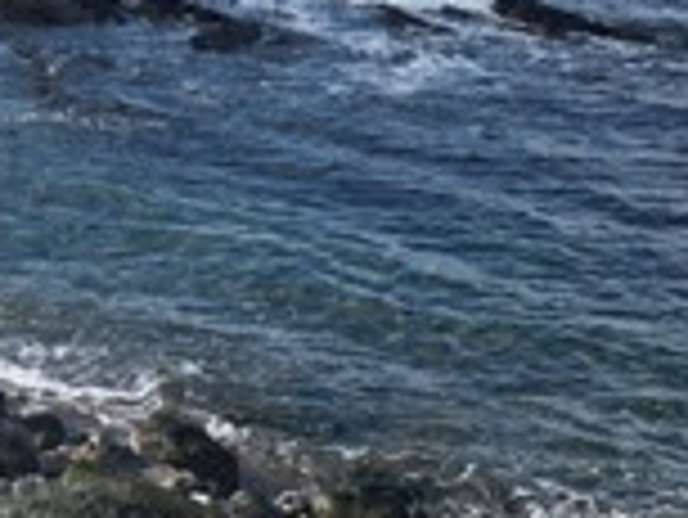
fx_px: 2407
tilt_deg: -7.0
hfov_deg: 15.9
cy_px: -32
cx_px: -27
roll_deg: -2.6
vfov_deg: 12.1
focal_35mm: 121
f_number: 2.2
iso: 25
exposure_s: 1/1538
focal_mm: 4.15
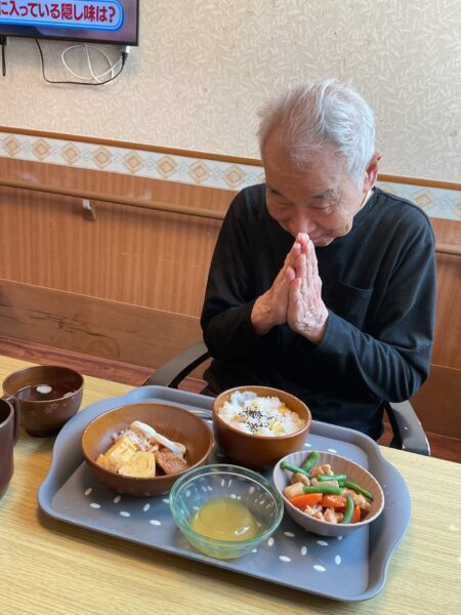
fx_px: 515
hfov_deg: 48.2
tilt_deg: -22.6
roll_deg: -6.5
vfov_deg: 61.7
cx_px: 230
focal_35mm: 29
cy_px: 308
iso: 64
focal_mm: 3
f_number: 1.8
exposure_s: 1/60
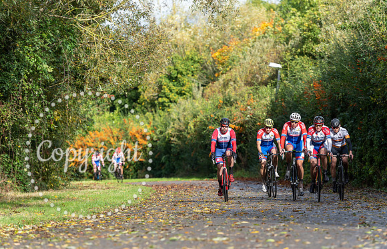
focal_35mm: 194
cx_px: 219
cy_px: 146
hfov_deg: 10.7
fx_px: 2065
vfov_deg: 6.9
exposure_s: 1/800
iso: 200
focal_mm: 170
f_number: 4
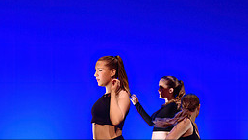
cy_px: 131
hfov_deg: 8.6
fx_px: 1657
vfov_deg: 4.8
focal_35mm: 252
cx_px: 92
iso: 1600
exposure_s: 1/200
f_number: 2.8
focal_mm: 86
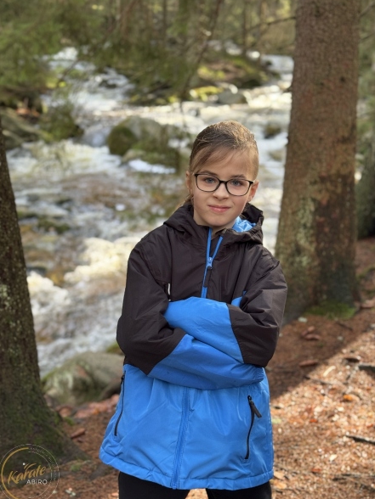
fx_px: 708
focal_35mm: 49
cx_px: 188
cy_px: 252
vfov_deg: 38.9
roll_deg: -2.3
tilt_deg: -15.1
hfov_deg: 29.7
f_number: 1.78
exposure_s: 1/68
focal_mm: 6.86
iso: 100
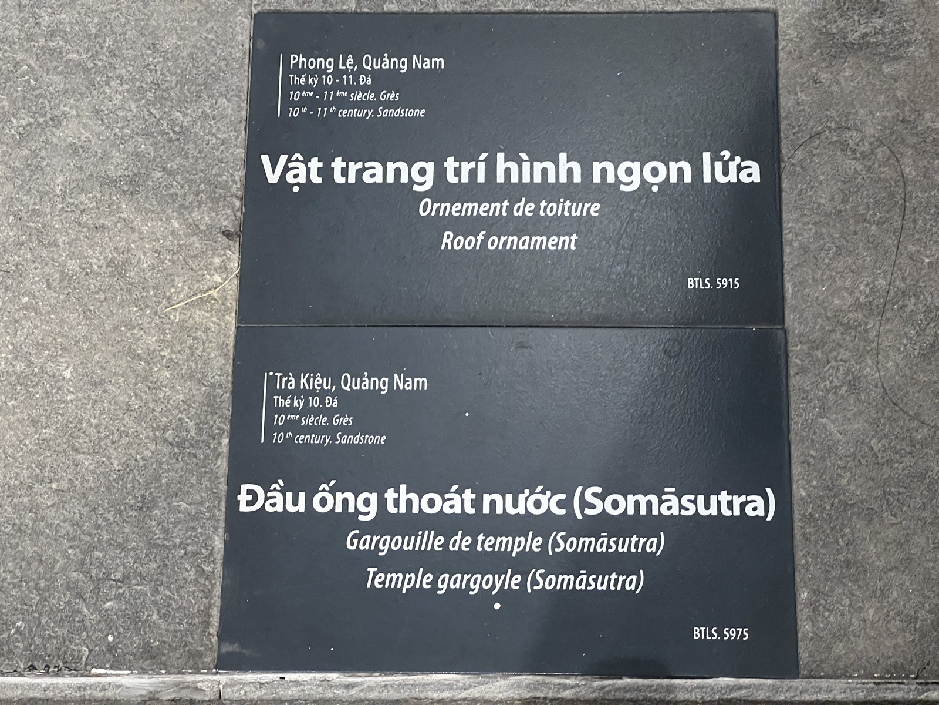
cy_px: 352
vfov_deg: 19.1
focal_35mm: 77
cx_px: 470
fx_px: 2089
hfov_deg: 25.3
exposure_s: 1/50
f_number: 2.8
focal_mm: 9
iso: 640
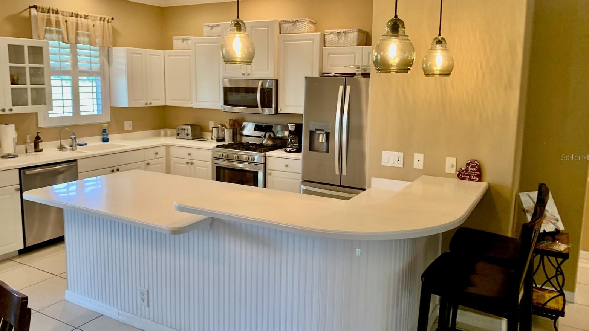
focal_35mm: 29
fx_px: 453
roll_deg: +0.1
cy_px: 157
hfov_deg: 66.1
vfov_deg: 40.2
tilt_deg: -8.1
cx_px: 295
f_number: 1.8
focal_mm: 4.25
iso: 125
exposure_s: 1/60
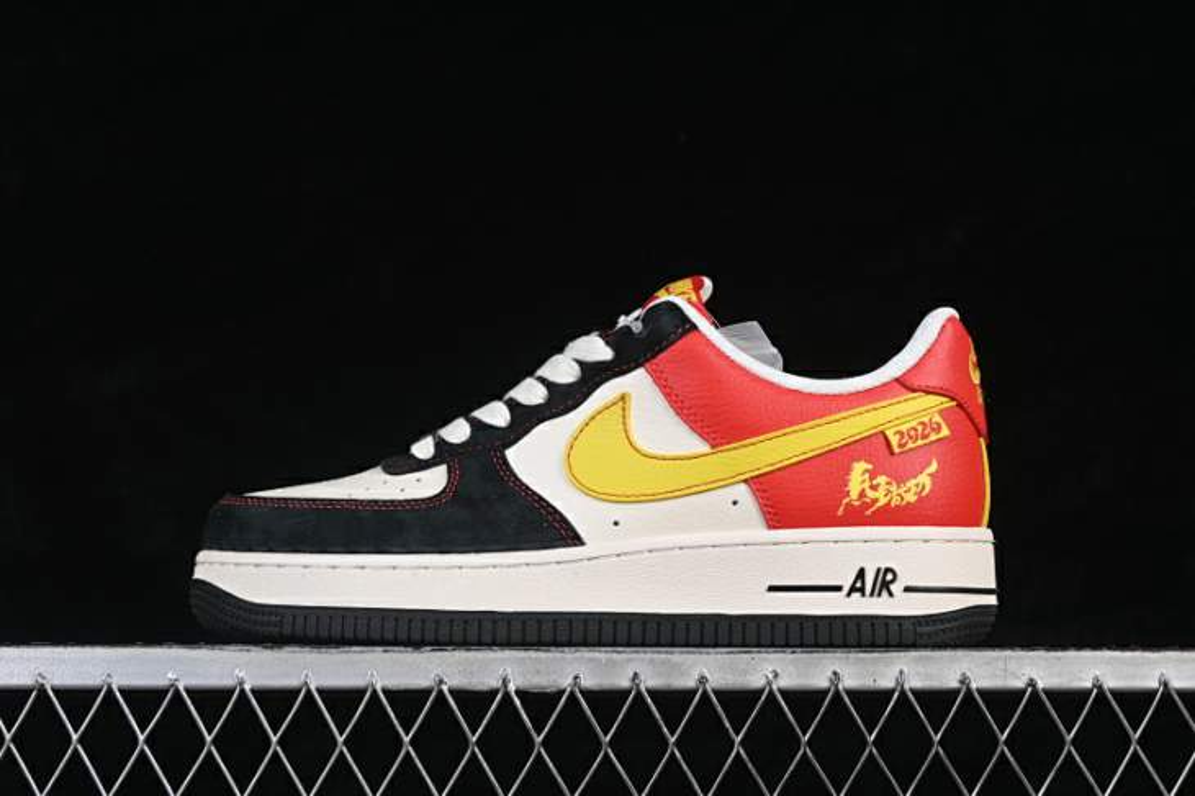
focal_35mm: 75
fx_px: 2488
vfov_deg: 18.2
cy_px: 398
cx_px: 598
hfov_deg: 27.0
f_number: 8
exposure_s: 1/80
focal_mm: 50
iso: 160
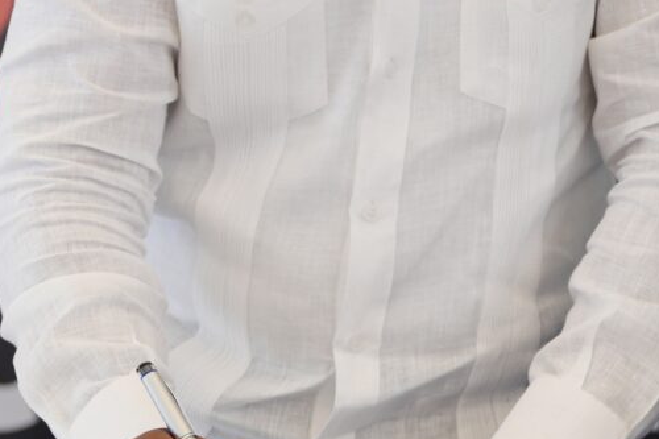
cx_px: 625
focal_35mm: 210
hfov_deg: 9.7
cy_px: 60
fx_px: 3843
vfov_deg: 6.5
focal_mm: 41
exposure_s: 1/400
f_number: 2
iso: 160
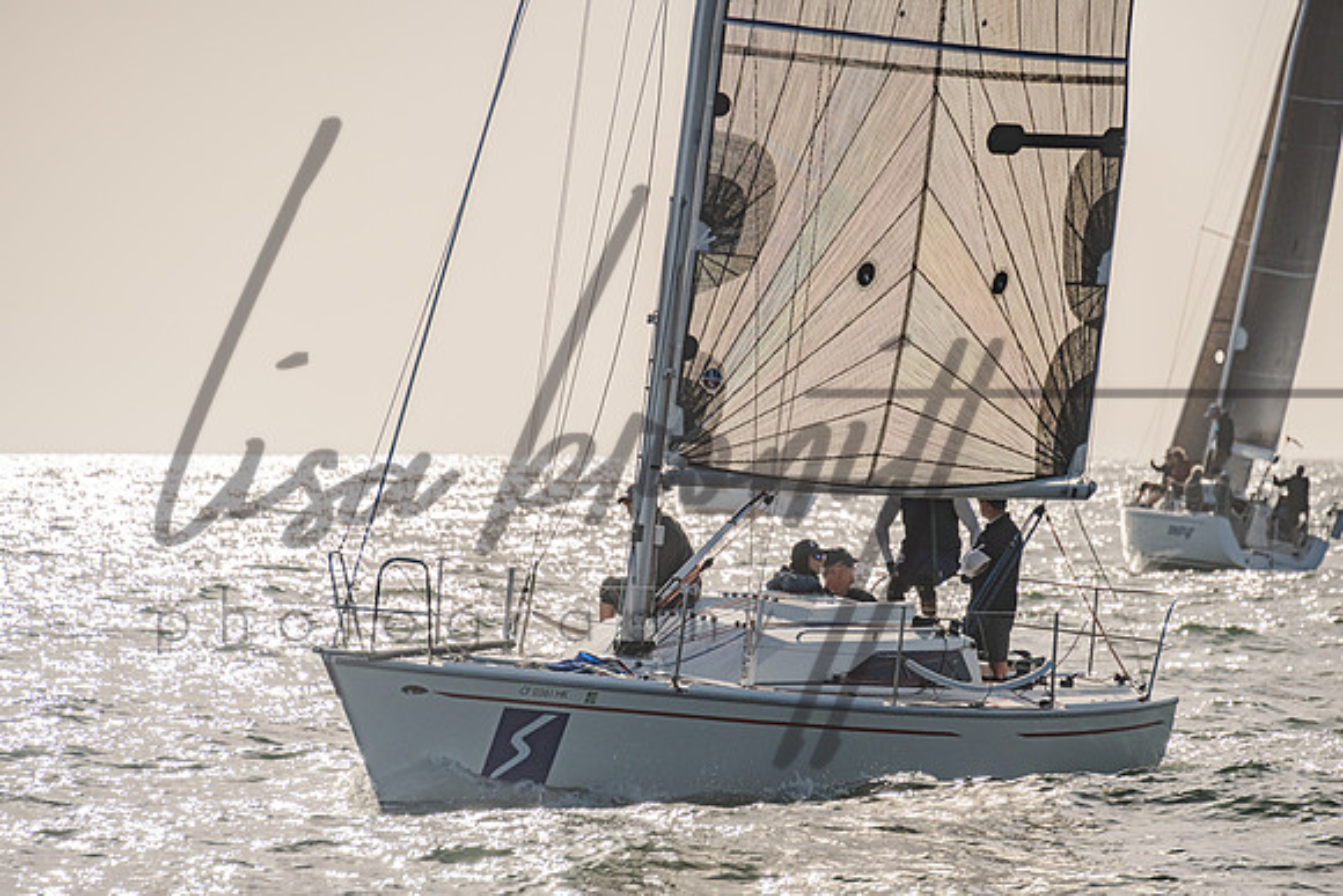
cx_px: 707
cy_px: 513
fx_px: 9168
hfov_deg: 8.4
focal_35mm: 246
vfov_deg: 5.6
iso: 400
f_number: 6.3
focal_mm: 200
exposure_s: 1/3200
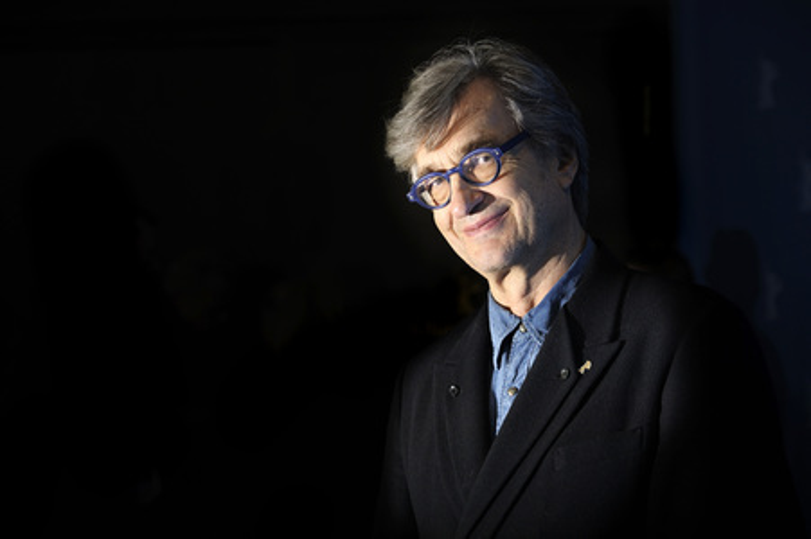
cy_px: 270
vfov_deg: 10.5
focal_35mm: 130
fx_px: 2926
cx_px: 406
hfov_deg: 15.8
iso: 200
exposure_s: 1/200
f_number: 6.3
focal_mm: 130
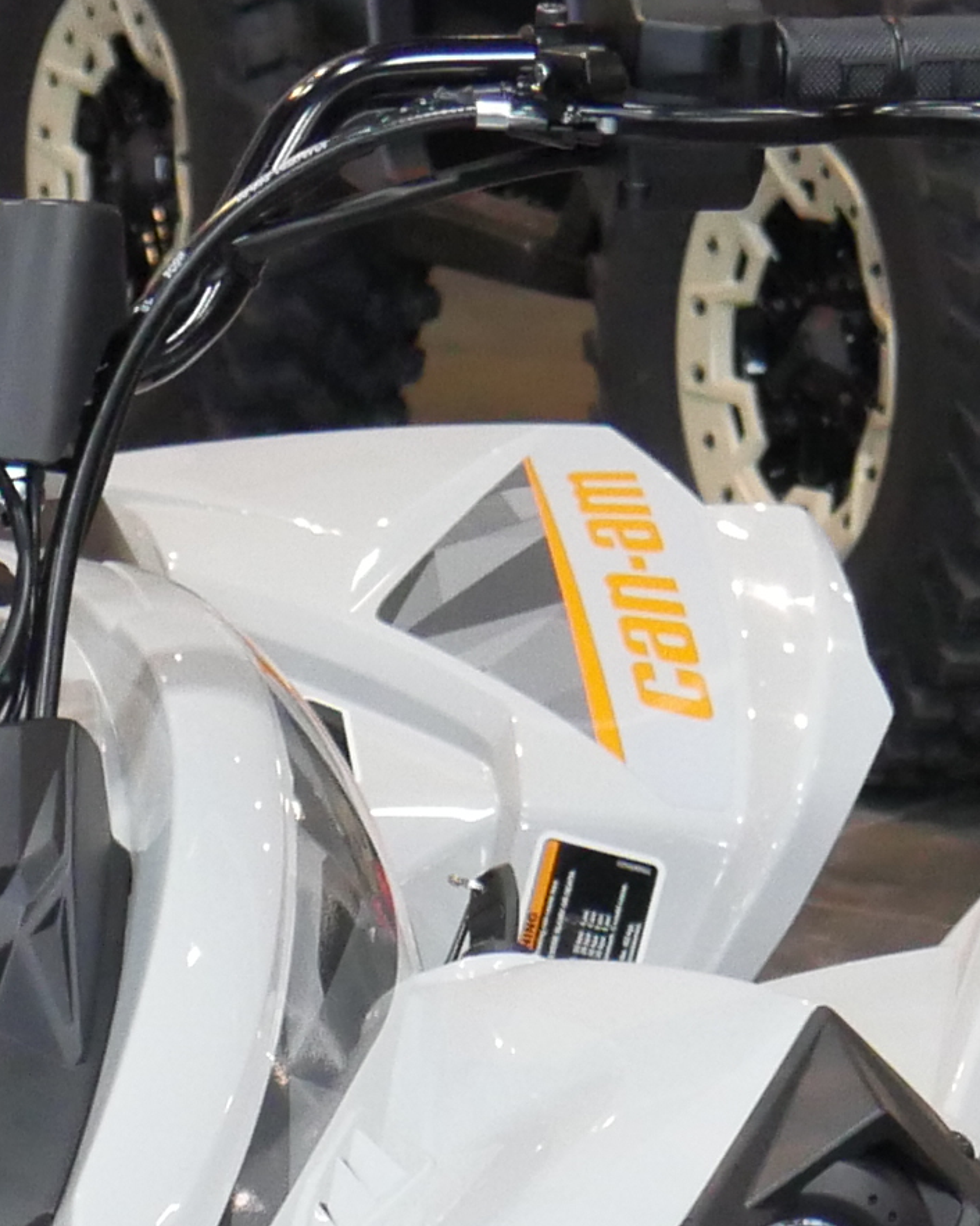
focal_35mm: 193
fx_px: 7000
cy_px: 1684
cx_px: 49
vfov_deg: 9.8
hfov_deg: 8.0
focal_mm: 19
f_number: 4.1
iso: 1600
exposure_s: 1/60
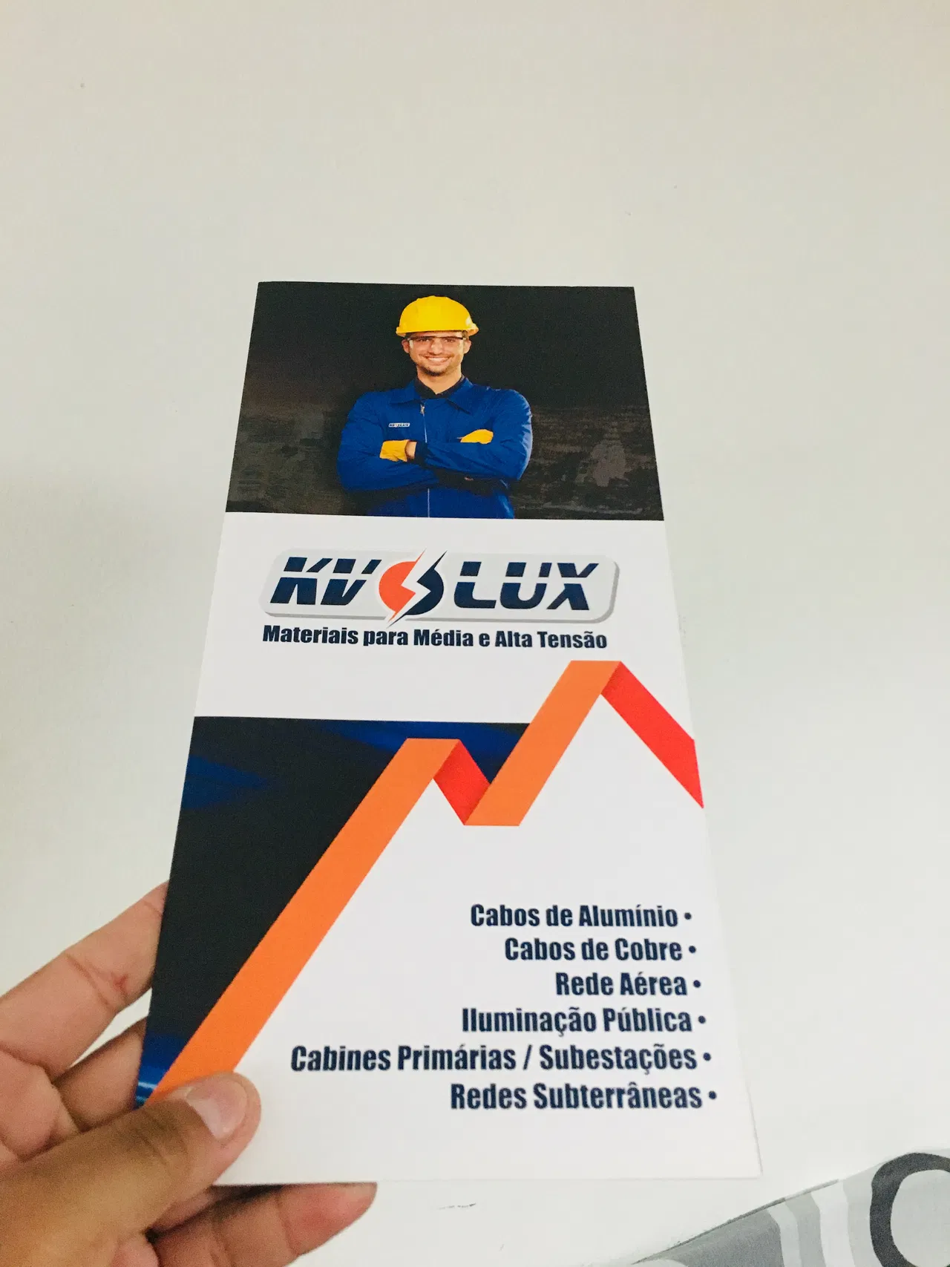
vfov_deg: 61.7
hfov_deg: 48.2
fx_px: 1061
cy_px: 634
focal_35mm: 29
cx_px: 475
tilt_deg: -6.7
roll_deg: -0.8
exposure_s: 1/30
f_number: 2.2
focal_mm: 4.15
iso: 250
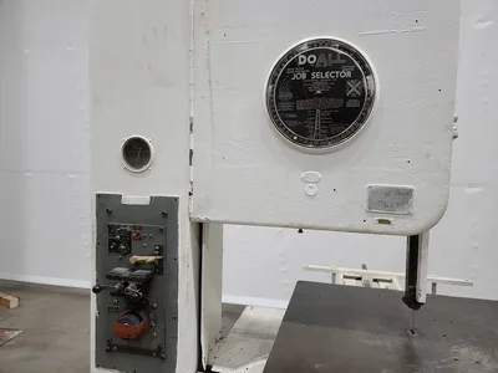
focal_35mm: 25
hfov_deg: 69.4
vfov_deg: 54.9
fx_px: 360
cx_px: 249
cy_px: 186
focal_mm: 7
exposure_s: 1/40
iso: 160
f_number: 1.8
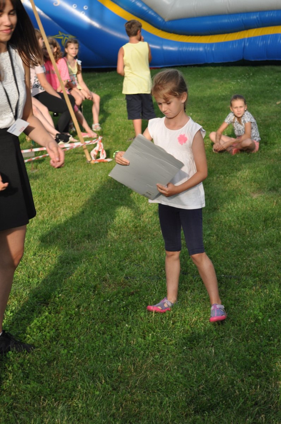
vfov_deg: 24.7
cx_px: 140
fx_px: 969
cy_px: 212
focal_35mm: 82
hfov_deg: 16.5
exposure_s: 1/160
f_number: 6.3
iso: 200
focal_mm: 55
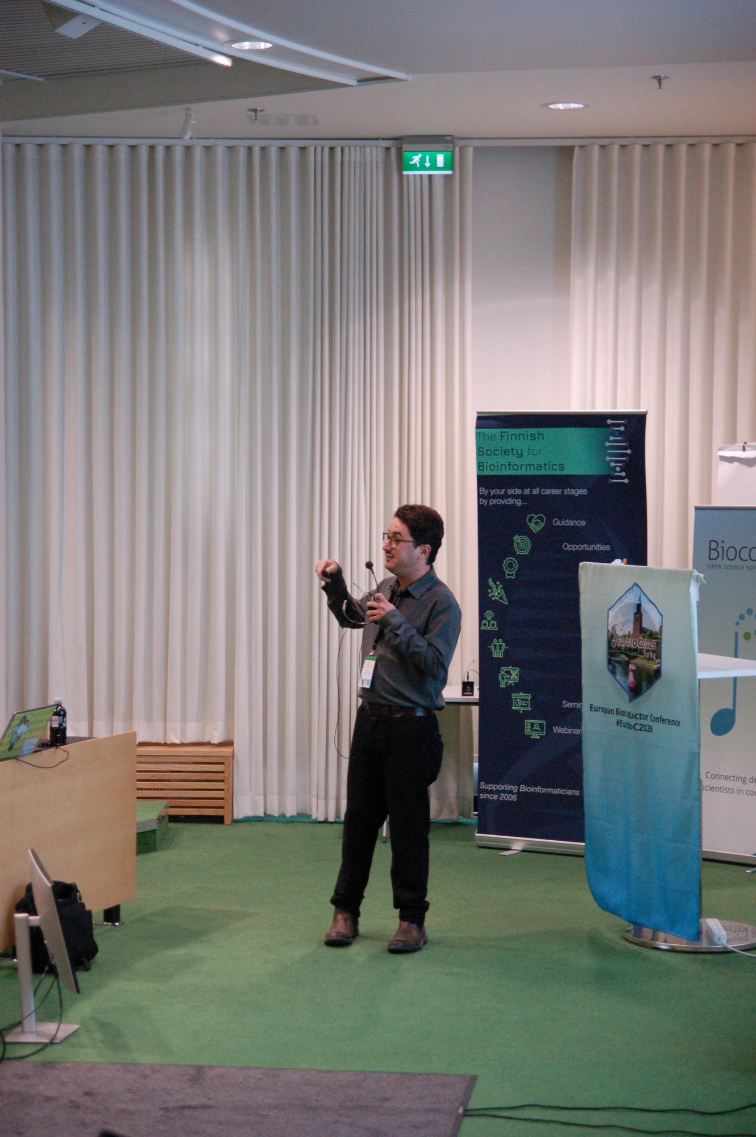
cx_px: 378
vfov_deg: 27.0
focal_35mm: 75
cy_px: 568
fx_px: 2366
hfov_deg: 18.2
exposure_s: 1/125
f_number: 3.2
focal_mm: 50
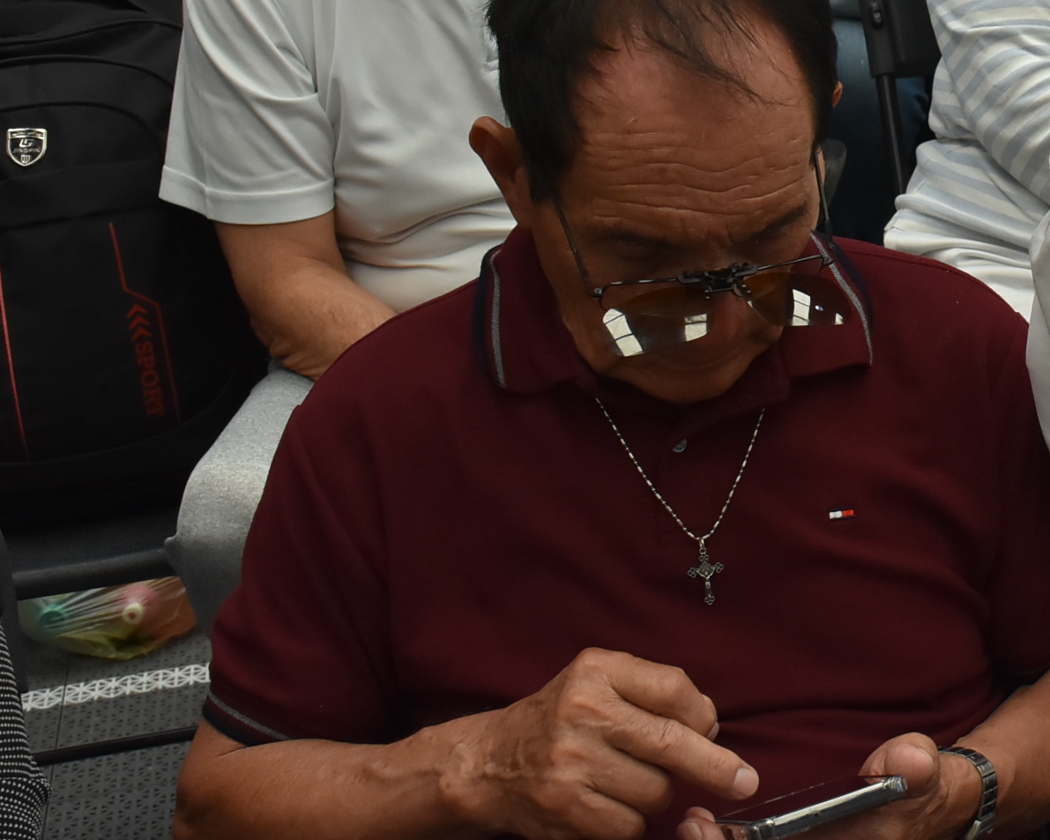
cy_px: 79
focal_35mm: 92
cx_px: 1179
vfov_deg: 16.5
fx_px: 2859
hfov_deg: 19.8
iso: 800
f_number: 7.1
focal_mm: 26
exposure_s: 1/200
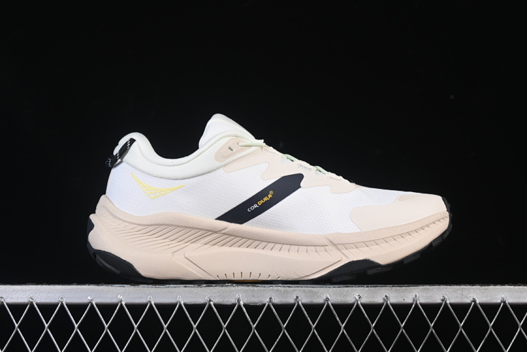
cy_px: 176
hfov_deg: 27.0
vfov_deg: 18.2
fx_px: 1098
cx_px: 264
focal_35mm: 75
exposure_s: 1/80
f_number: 8
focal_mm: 50
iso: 160
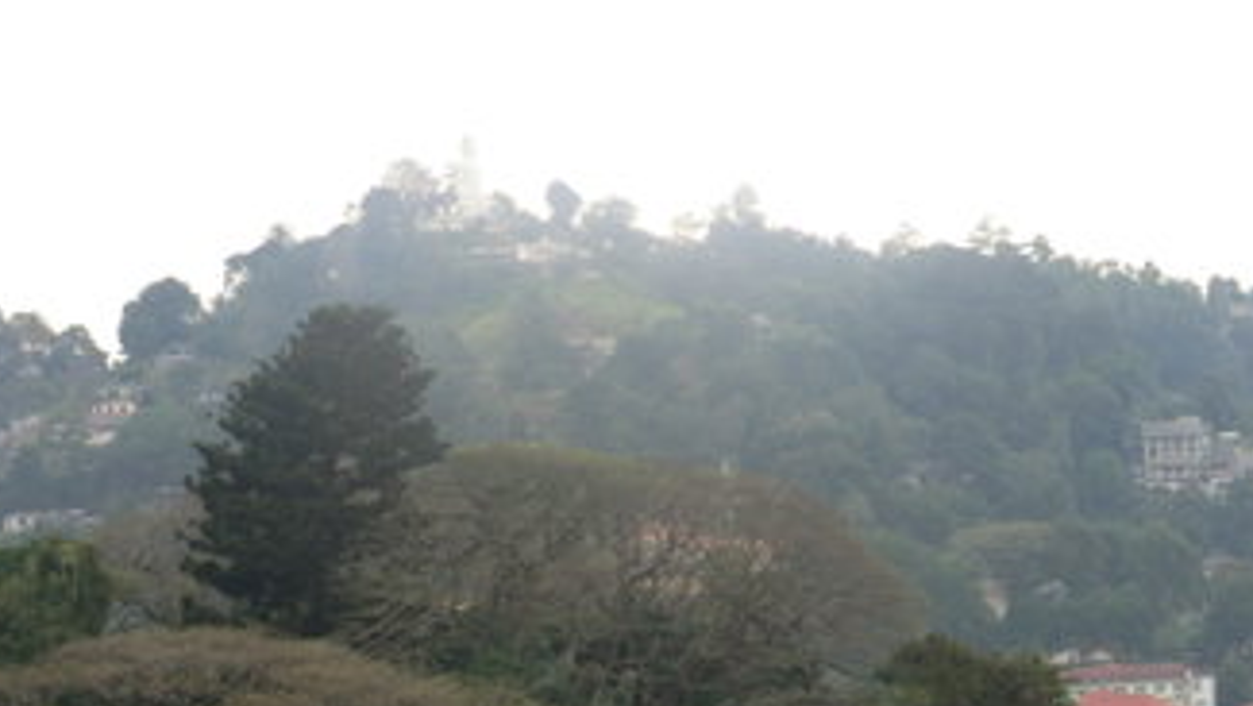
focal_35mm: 141
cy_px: 440
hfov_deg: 15.2
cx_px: 648
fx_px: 4686
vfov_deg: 8.6
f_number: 5
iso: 80
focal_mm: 18.8
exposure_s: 1/60
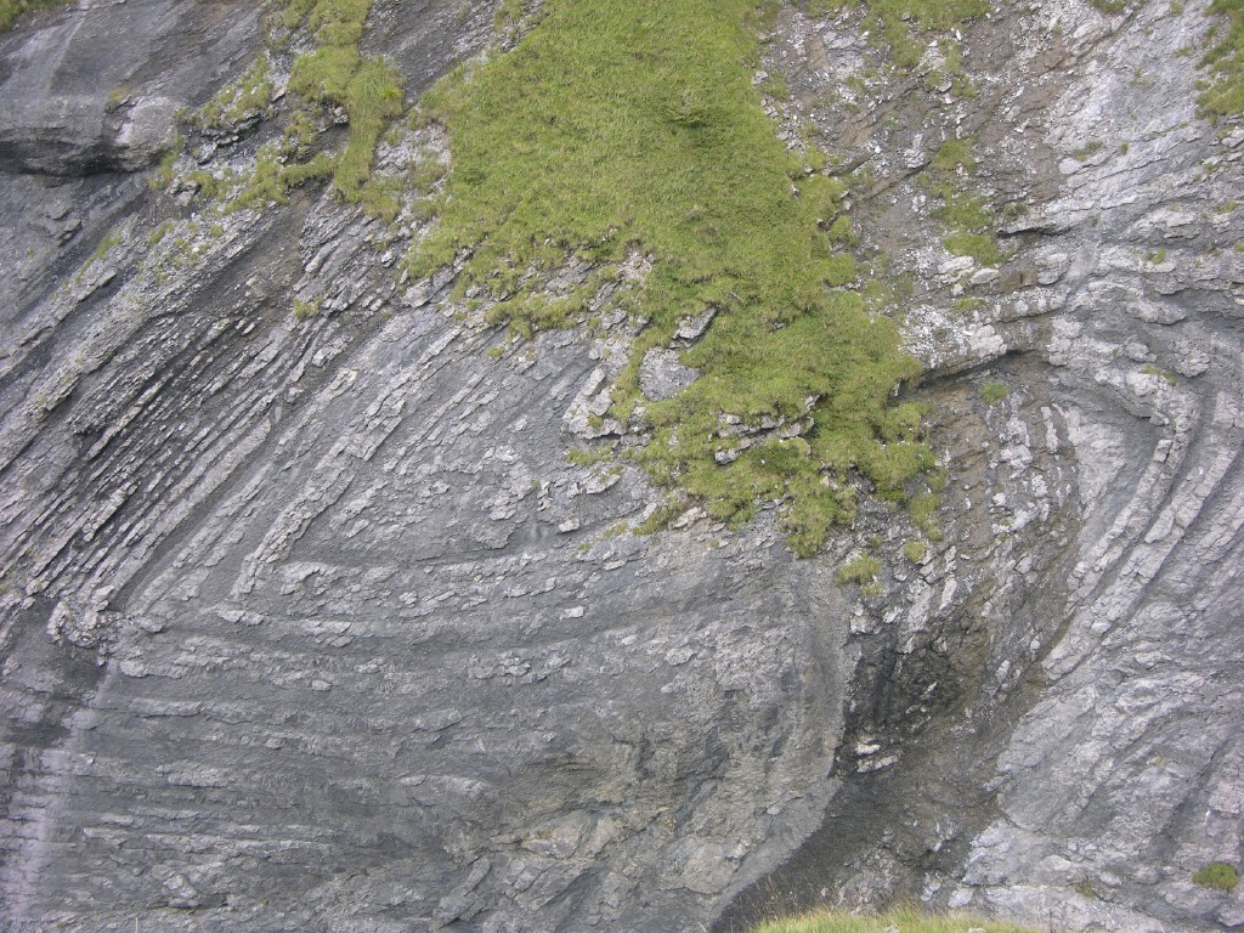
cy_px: 466
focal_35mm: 66
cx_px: 622
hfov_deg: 29.4
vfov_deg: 22.3
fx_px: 2372
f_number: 3.2
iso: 50
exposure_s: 1/70.9
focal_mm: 16.8
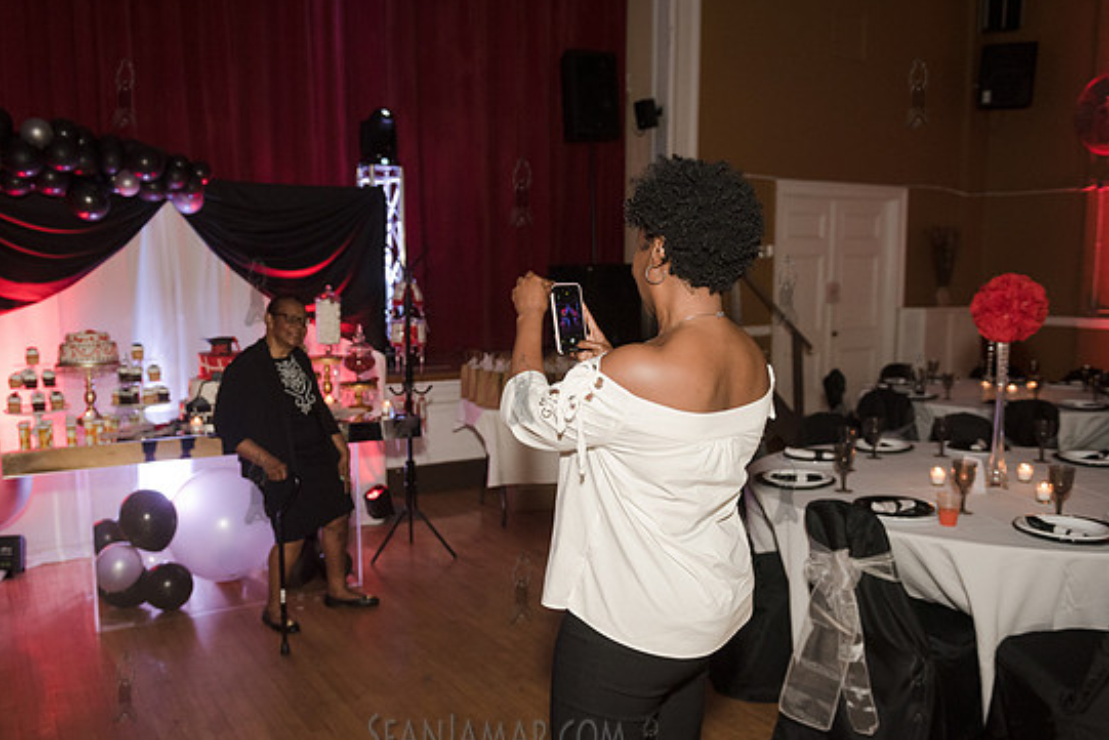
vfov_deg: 43.6
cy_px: 388
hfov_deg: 61.9
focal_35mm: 30
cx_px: 521
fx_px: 924
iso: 2000
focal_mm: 28
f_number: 3.5
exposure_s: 1/250
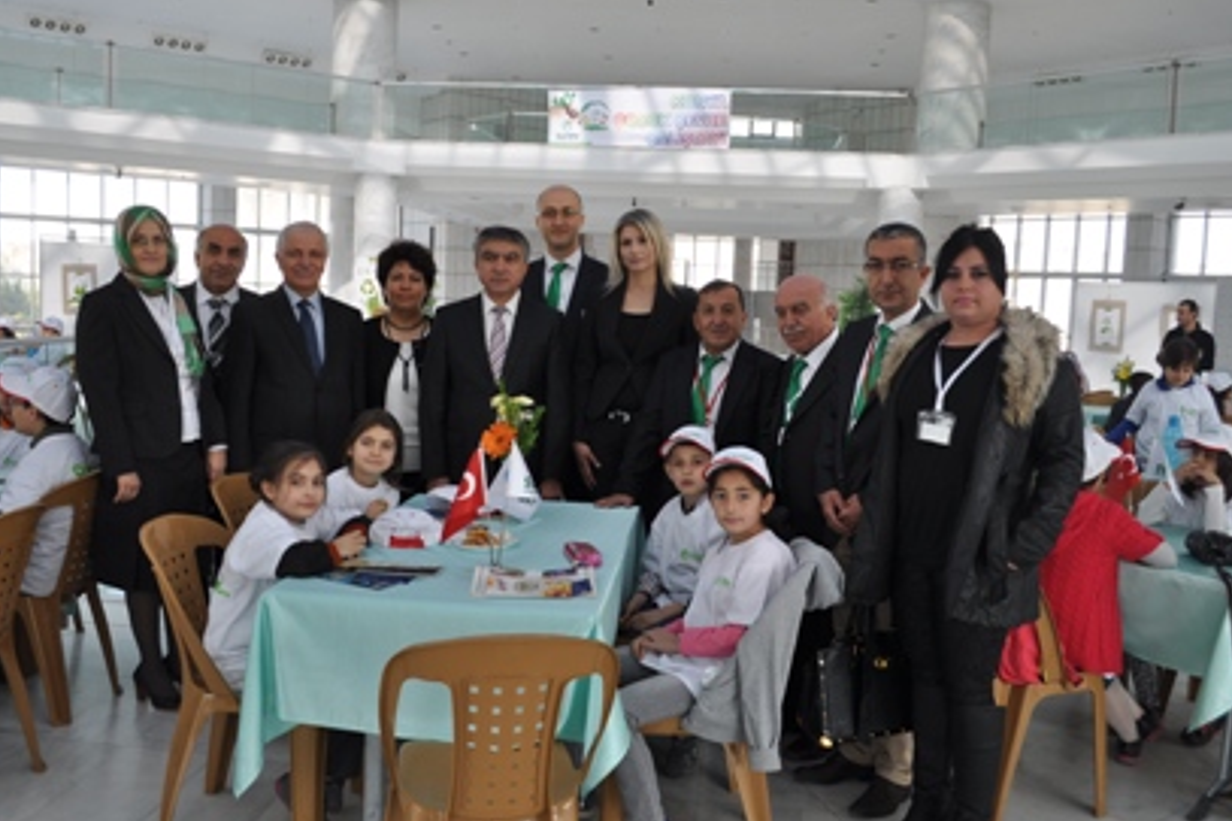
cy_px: 418
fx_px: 1129
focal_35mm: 33
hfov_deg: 57.2
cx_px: 596
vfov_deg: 39.9
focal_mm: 20
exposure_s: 1/125
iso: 250
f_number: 5.6
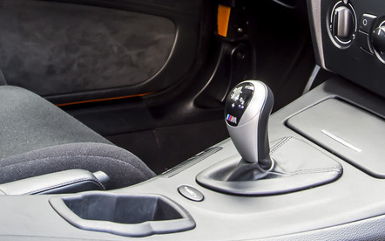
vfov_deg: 13.0
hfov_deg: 21.4
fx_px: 1018
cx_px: 177
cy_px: -71
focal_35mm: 97
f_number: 9
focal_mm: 35
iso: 320
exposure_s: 1/10
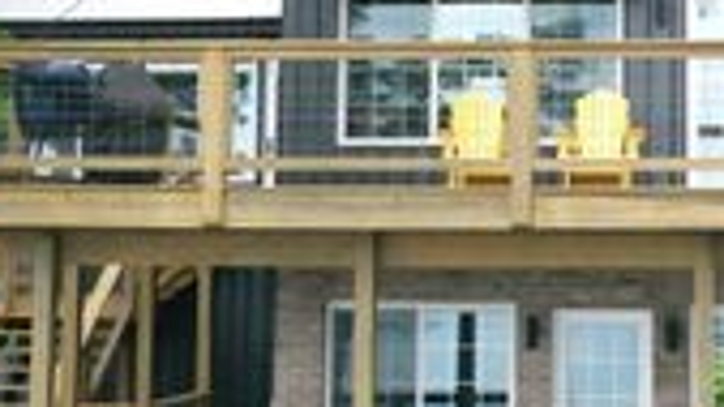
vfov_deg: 13.8
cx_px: 600
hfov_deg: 24.0
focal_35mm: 87
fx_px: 1670
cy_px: 58
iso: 3200
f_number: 2.8
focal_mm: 10.26
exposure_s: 1/3200
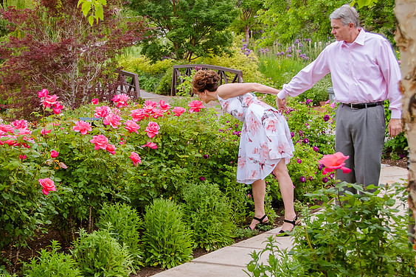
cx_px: 141
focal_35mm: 69
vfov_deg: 19.7
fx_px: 797
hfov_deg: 29.1
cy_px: 168
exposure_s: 1/500
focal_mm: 34
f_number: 5.6
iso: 800
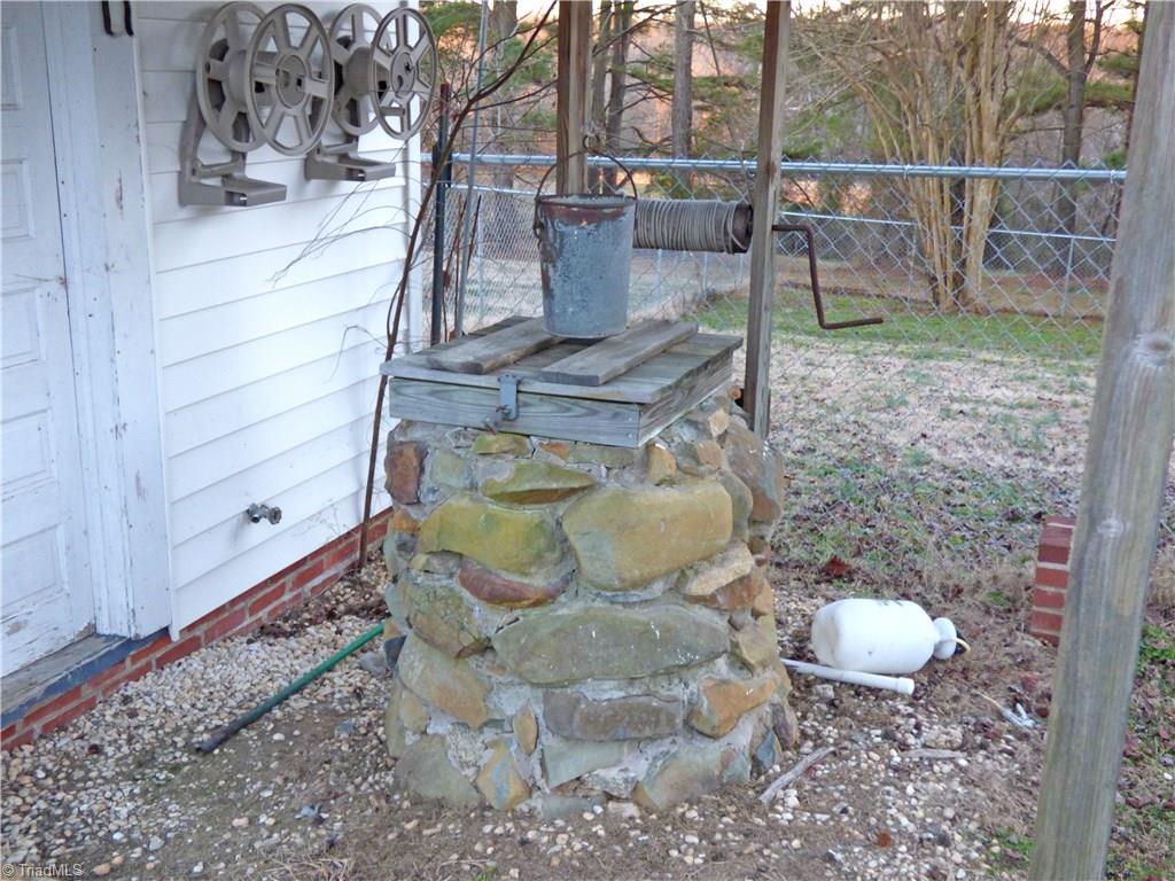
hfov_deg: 50.1
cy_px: 440
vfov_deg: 38.7
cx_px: 588
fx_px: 1256
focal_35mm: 37
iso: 400
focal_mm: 6.47
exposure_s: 1/60
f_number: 3.5
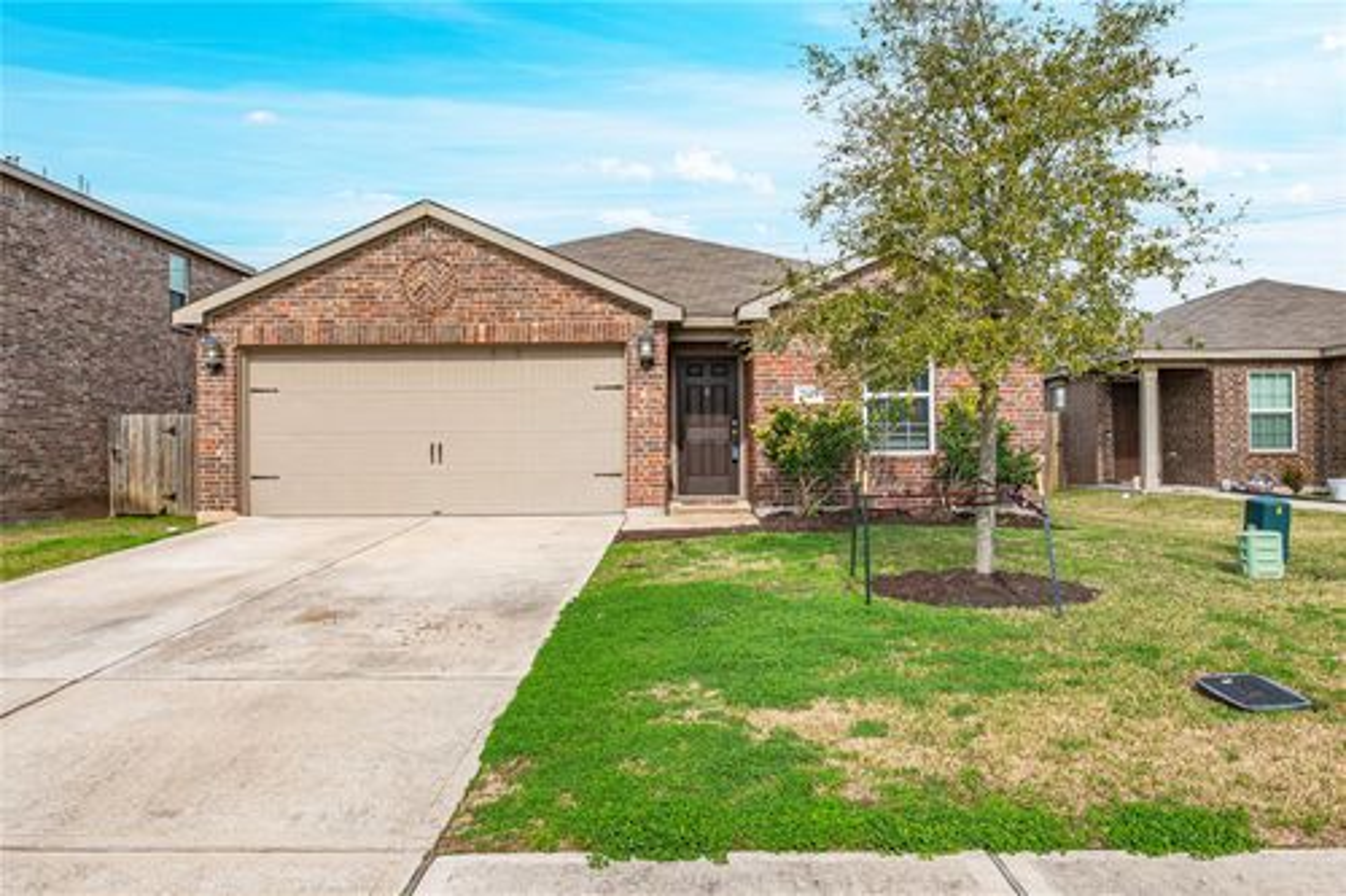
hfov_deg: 76.1
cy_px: 448
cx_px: 673
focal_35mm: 23
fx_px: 860
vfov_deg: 55.1
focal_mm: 23
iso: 100
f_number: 10
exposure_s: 1/400
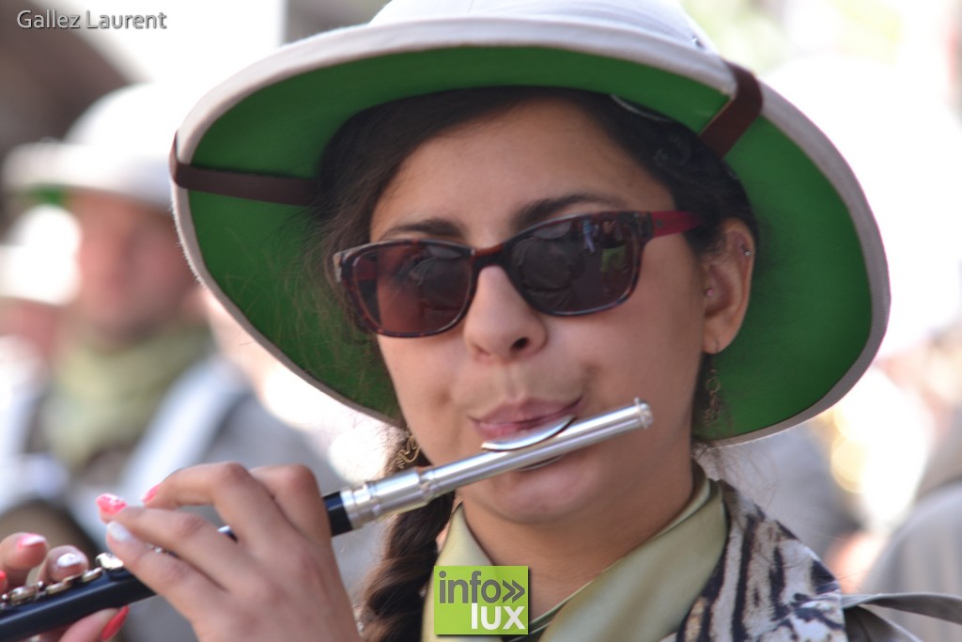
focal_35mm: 202
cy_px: 321
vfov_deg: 6.8
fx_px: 5412
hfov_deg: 10.2
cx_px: 481
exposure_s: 1/125
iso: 200
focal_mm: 135
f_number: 5
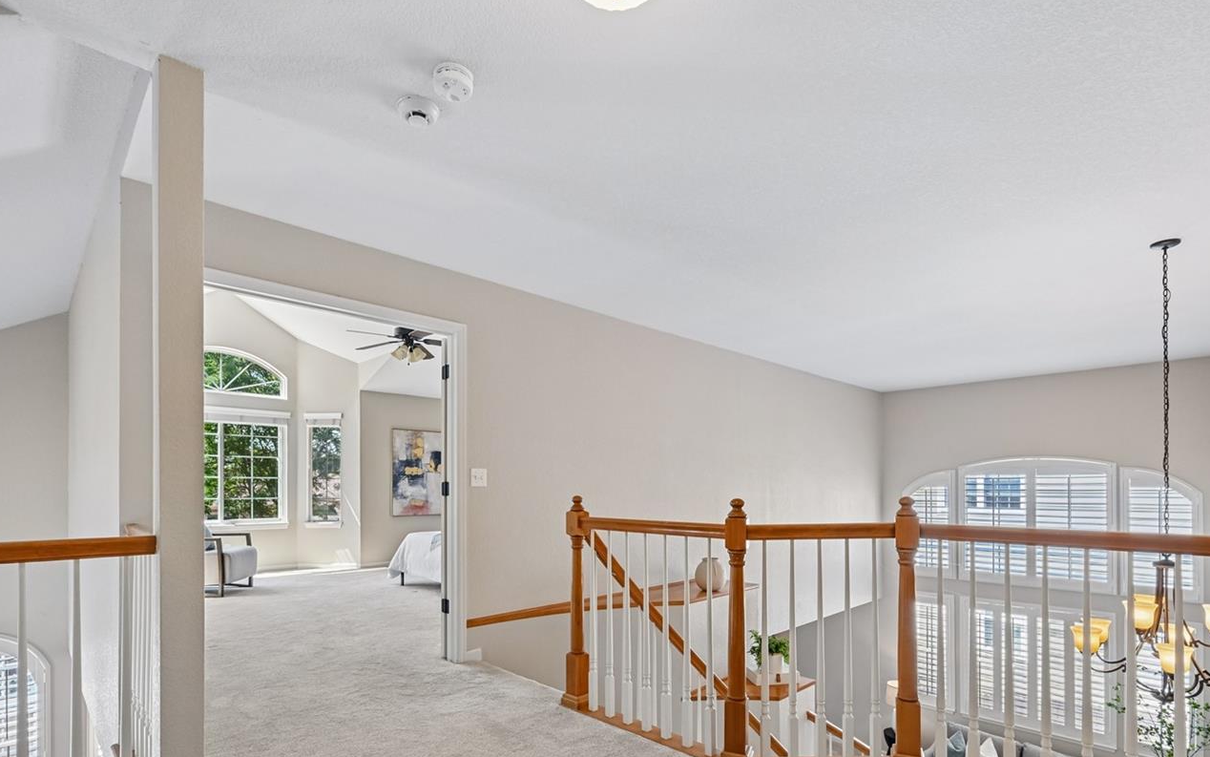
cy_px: 473
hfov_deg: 91.1
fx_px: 594
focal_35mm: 18
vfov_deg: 64.1
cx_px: 597
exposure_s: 1/15
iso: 200
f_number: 10
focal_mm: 14
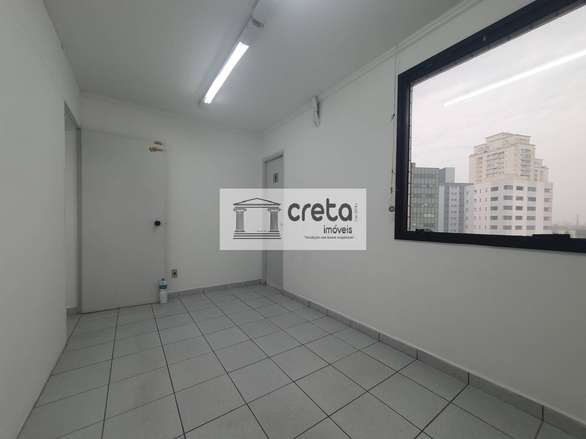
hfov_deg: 106.2
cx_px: 293
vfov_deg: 89.9
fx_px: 220
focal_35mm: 13
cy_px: 220
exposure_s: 1/60.2
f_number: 2.2
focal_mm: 1.8
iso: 50
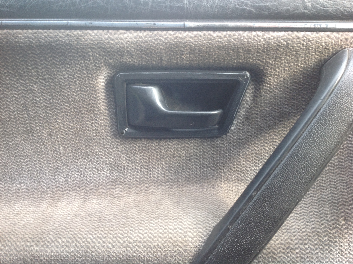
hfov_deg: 52.7
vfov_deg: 40.6
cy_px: 132
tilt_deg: -6.0
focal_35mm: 35
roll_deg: +0.2
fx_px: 356
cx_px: 176
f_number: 2.4
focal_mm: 4.28
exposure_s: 1/40
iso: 50
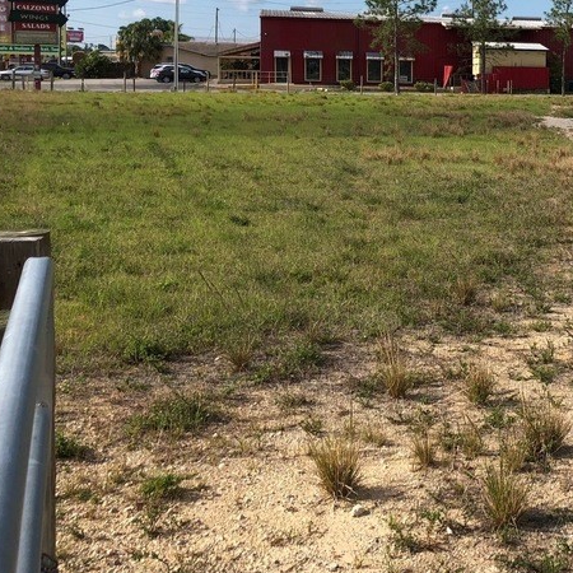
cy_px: 150
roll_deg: -0.7
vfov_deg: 30.6
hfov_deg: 28.7
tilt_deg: -4.6
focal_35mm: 55
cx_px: 600
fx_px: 1030
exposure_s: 1/2000
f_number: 1.8
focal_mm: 3.99
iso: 20
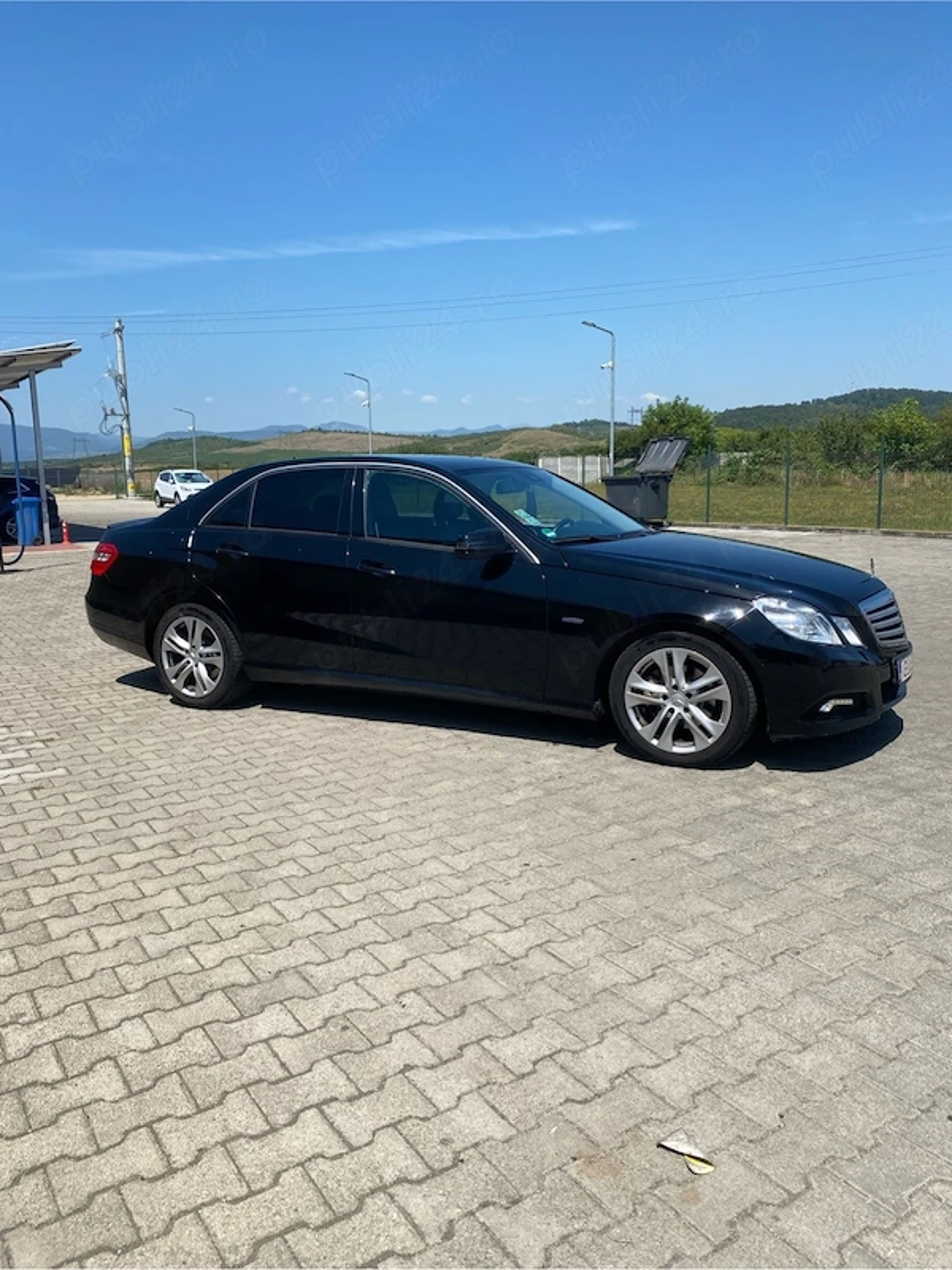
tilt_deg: -7.9
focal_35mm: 26
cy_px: 635
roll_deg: +1.4
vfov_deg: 67.3
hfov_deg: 53.1
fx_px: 953
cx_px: 476
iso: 32
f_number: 1.8
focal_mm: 4.25
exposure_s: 1/2817
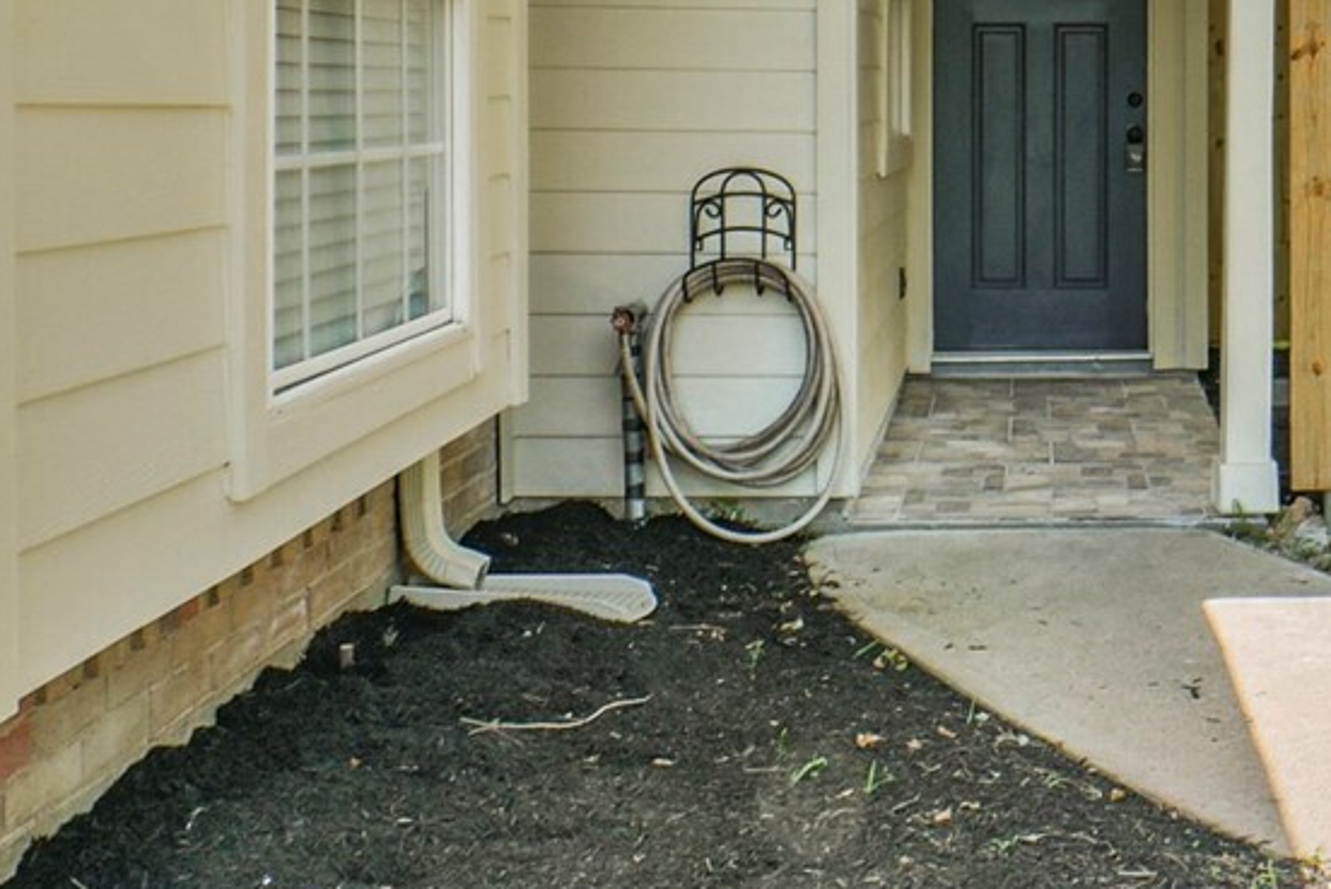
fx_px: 2035
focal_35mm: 55
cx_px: 1059
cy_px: 123
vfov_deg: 24.1
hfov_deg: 35.1
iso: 500
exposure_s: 1/320
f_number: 11
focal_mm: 14
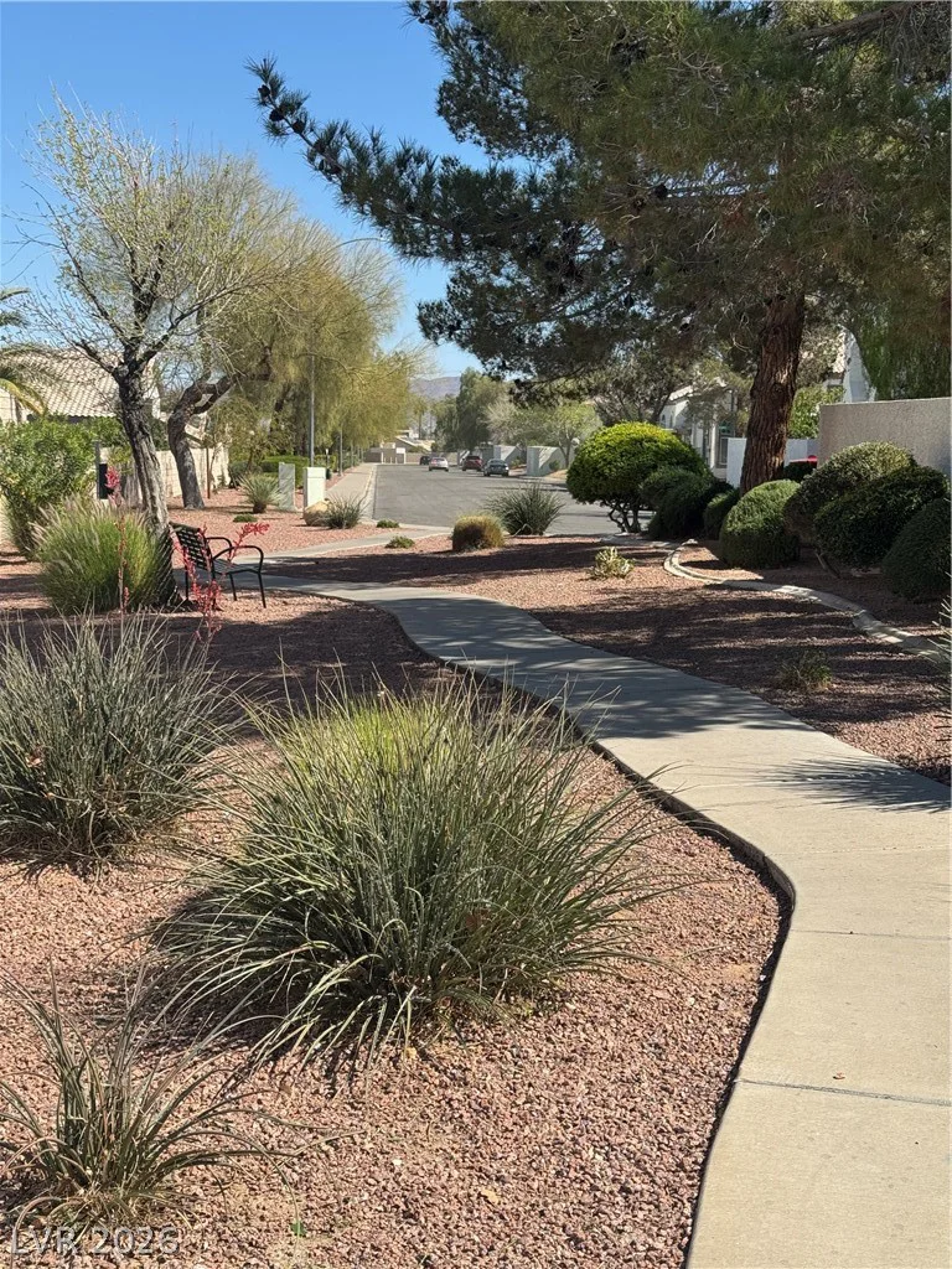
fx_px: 1760
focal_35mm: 48
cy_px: 634
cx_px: 476
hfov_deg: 30.3
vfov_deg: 39.7
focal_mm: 6.76
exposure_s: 1/3425
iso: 64
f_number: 1.78
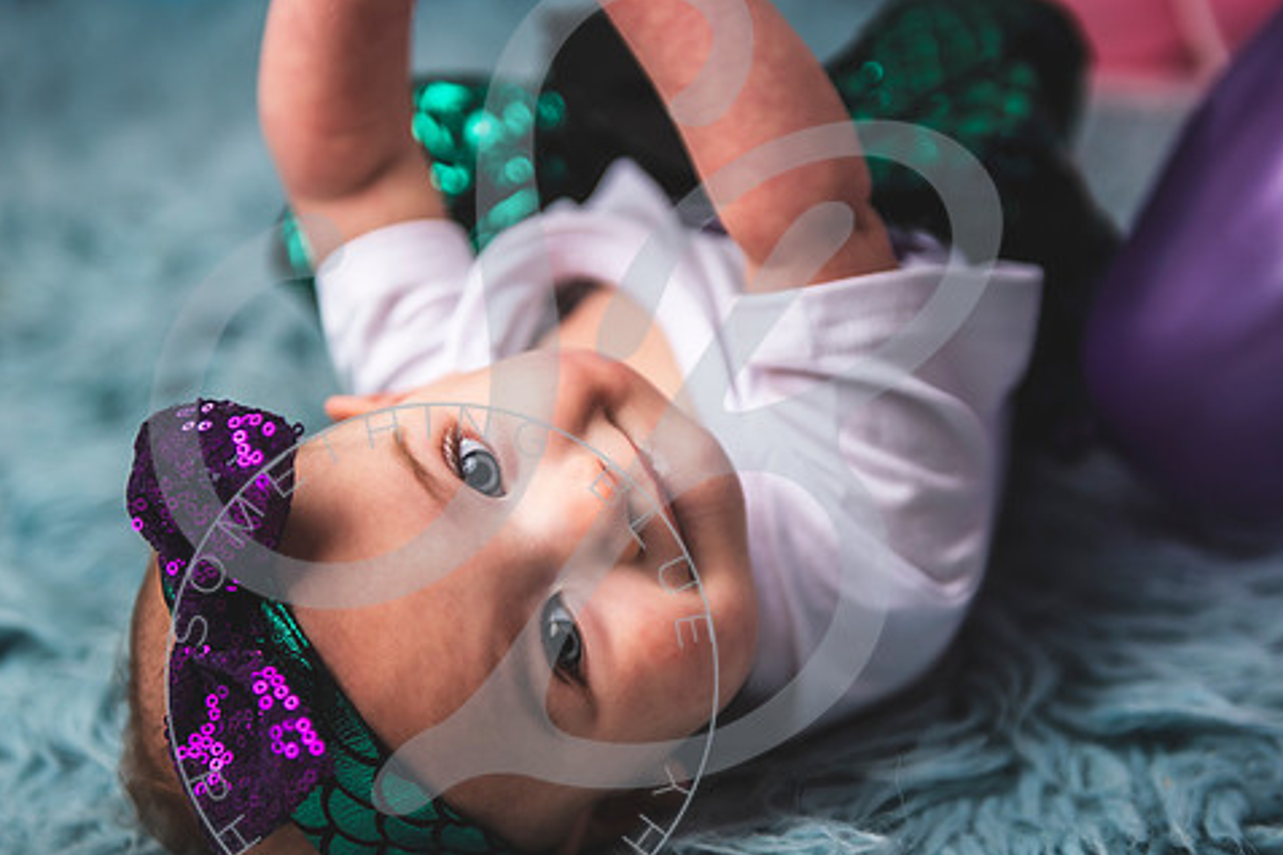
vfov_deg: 18.7
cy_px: 453
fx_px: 2601
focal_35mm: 73
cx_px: 576
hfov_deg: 27.7
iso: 100
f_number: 2.8
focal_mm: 60
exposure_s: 1/160
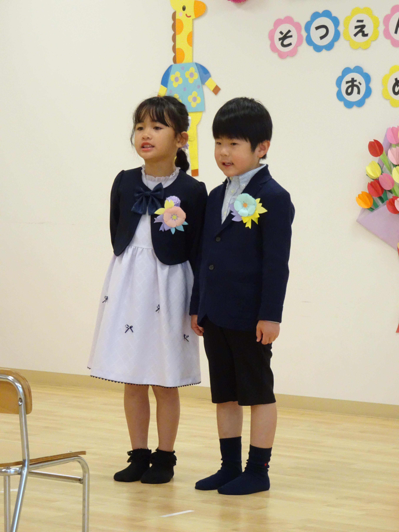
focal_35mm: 123
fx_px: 1890
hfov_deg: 12.0
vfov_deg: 16.0
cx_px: 200
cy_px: 266
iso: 800
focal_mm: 20.96
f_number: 5.6
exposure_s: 1/100
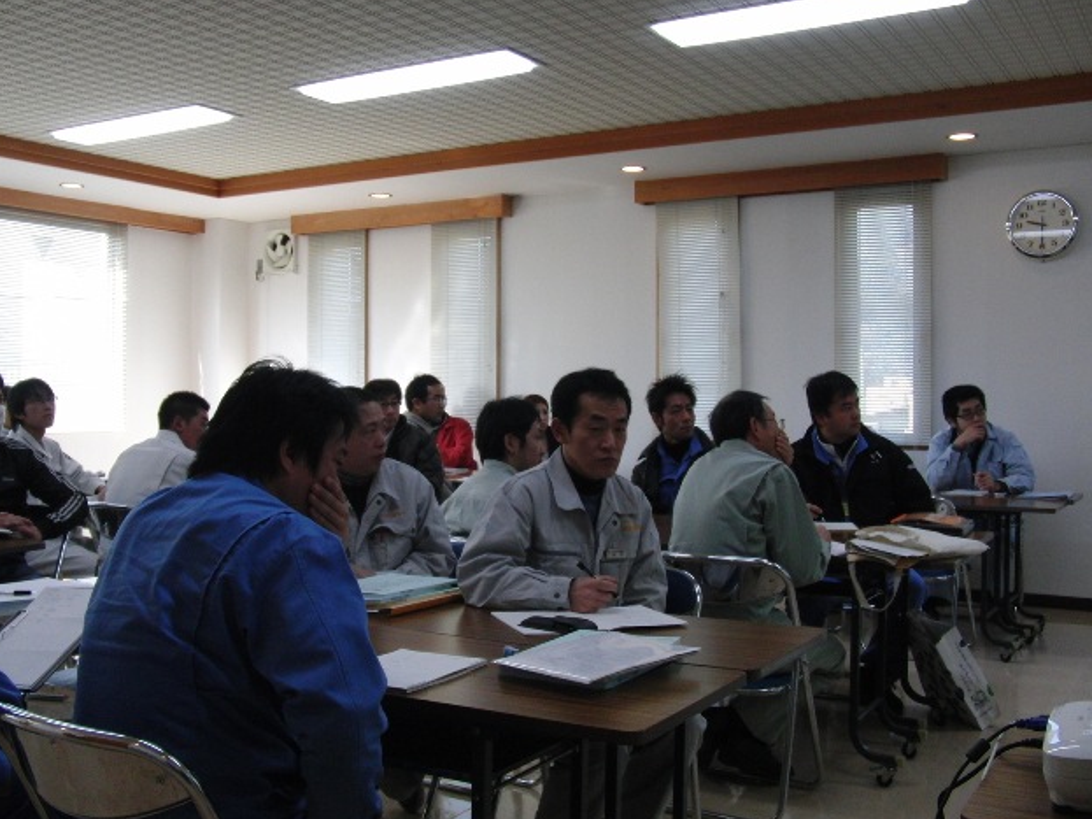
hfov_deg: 49.0
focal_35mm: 38
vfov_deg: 37.7
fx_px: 1199
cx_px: 533
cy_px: 402
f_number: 3.6
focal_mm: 6.42
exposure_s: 1/80
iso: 200
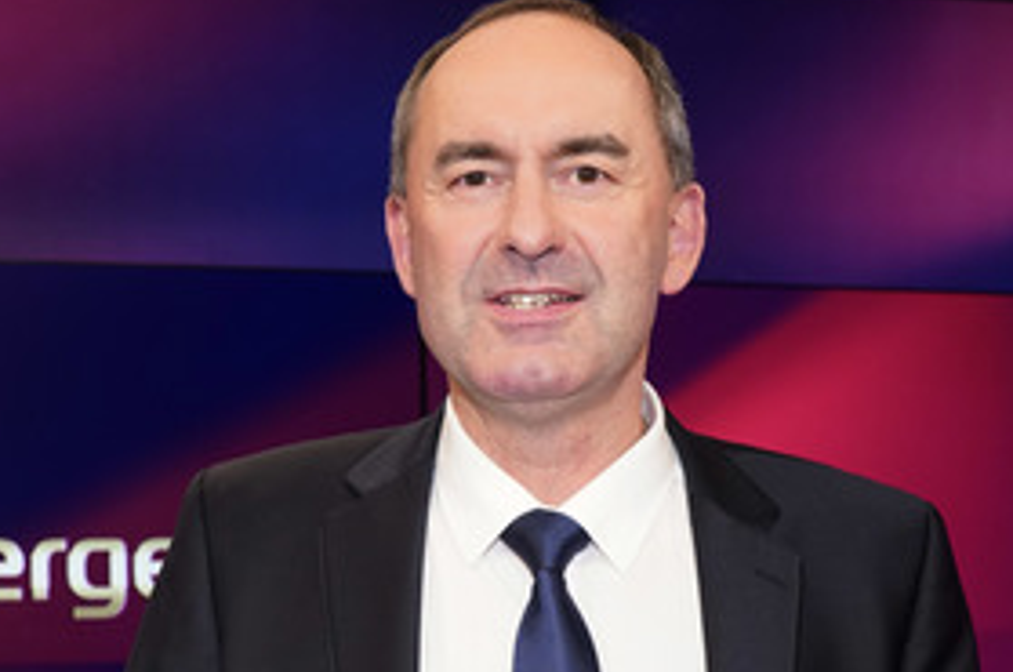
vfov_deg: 24.3
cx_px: 528
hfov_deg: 36.3
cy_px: 490
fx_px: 1545
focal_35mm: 55
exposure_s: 1/125
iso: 2000
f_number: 5
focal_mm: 34
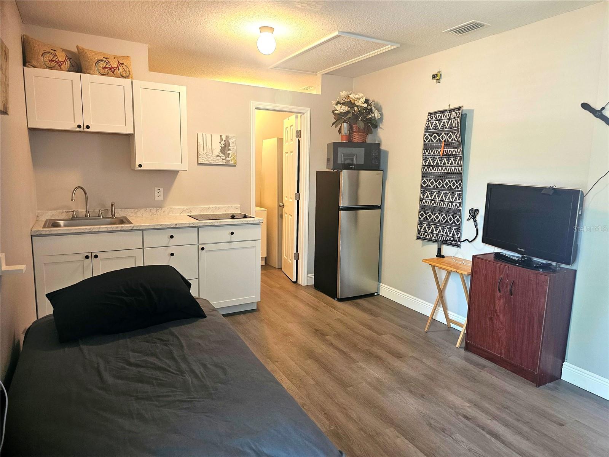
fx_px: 405
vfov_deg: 58.9
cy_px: 228
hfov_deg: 73.9
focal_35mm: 23
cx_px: 304
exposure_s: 1/43.9
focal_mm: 6.3
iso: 320
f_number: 1.7
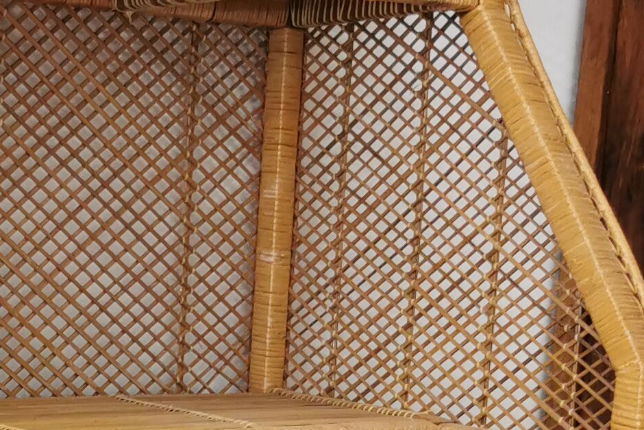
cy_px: 550
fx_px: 1950
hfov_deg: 18.3
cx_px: 12
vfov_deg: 12.2
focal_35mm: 109
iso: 125
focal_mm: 5.58
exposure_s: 1/100
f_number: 1.8
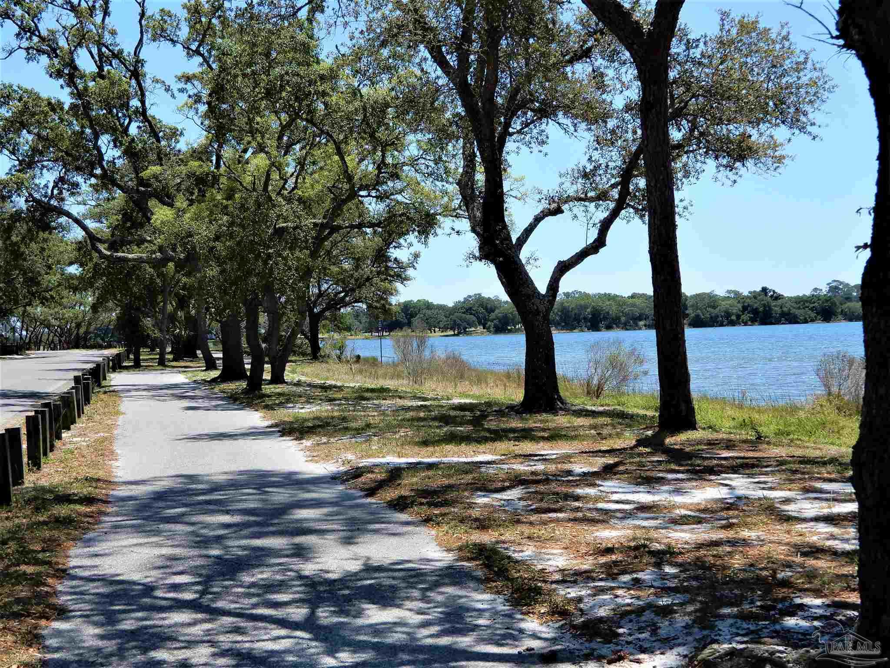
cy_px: 334
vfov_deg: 29.1
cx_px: 445
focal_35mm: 50
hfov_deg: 38.2
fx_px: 1286
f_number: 4
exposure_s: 1/640
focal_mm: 8.9
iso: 80
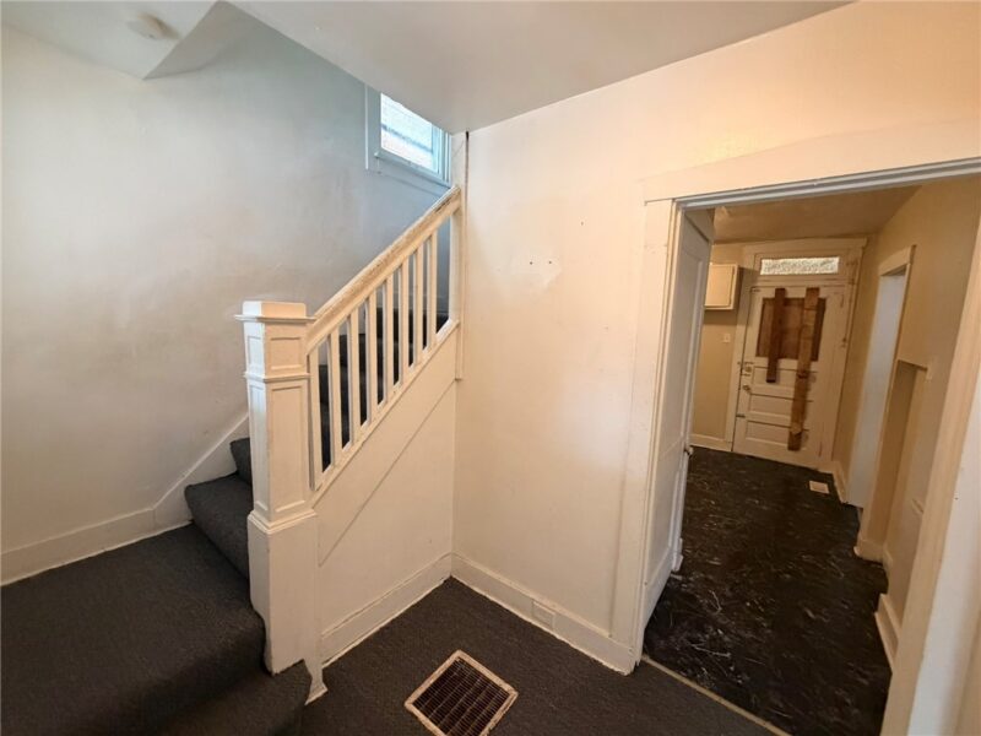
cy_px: 368
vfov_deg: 85.7
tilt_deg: -7.7
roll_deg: -2.4
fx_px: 397
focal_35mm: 14
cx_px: 490
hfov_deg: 102.1
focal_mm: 2.22
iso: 640
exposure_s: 1/60
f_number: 2.2
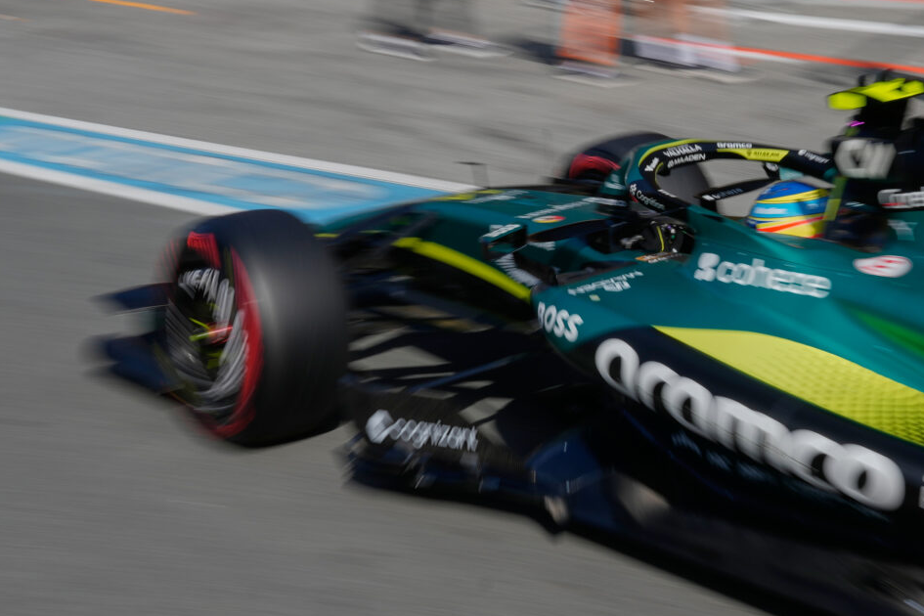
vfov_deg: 20.7
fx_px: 1668
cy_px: 139
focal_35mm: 65
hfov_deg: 30.0
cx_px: 772
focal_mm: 24
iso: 50
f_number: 16
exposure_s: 1/60
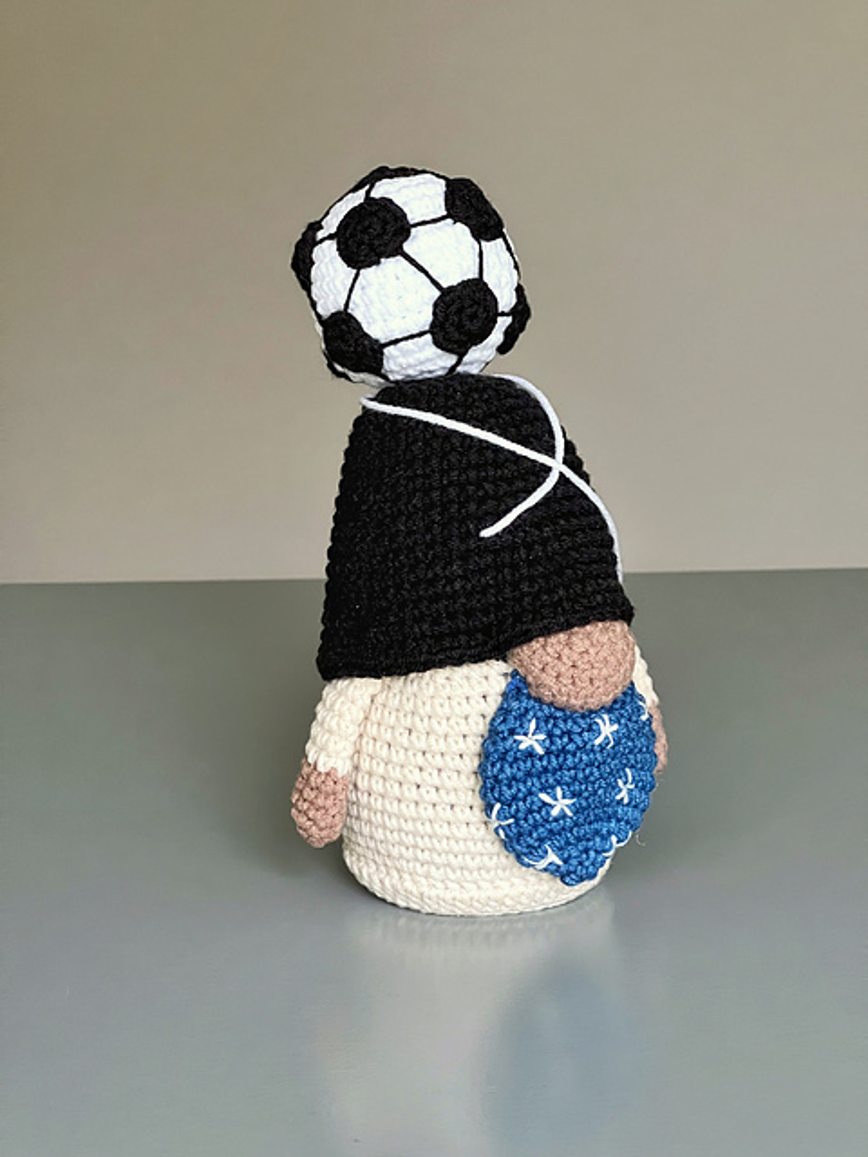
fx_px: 2574
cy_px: 578
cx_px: 434
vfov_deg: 25.3
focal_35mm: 77
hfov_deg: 19.1
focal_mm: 9
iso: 320
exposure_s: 1/60
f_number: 2.8
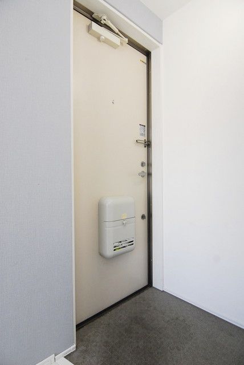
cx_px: 122
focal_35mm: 18
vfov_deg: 89.9
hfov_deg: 67.5
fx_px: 183
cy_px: 182
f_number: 7.1
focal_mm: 12
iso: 1000
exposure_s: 1/100
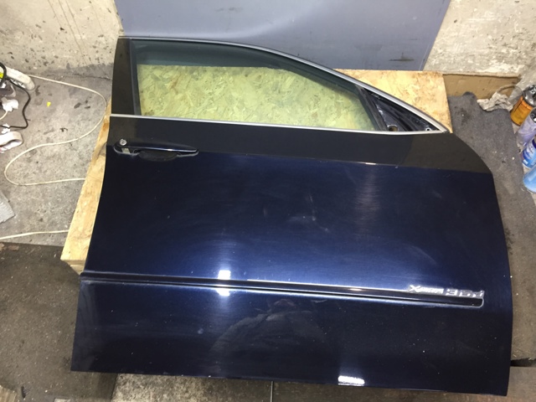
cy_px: 201
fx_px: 449
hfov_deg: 61.7
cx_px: 268
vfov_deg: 48.2
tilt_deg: -59.9
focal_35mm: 29
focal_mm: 4.15
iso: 160
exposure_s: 1/33
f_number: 2.2
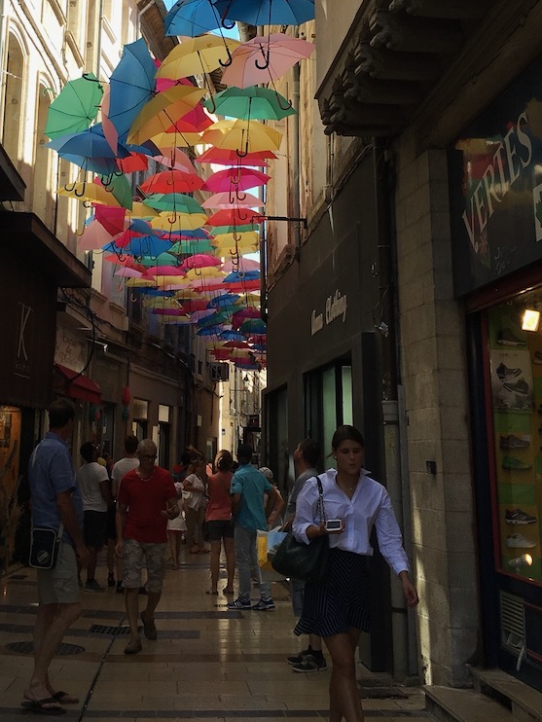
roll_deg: -0.9
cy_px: 191
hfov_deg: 28.9
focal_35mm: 50
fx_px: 1043
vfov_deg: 37.3
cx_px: 169
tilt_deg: +13.7
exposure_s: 1/381
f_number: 2.2
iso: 25
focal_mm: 4.15
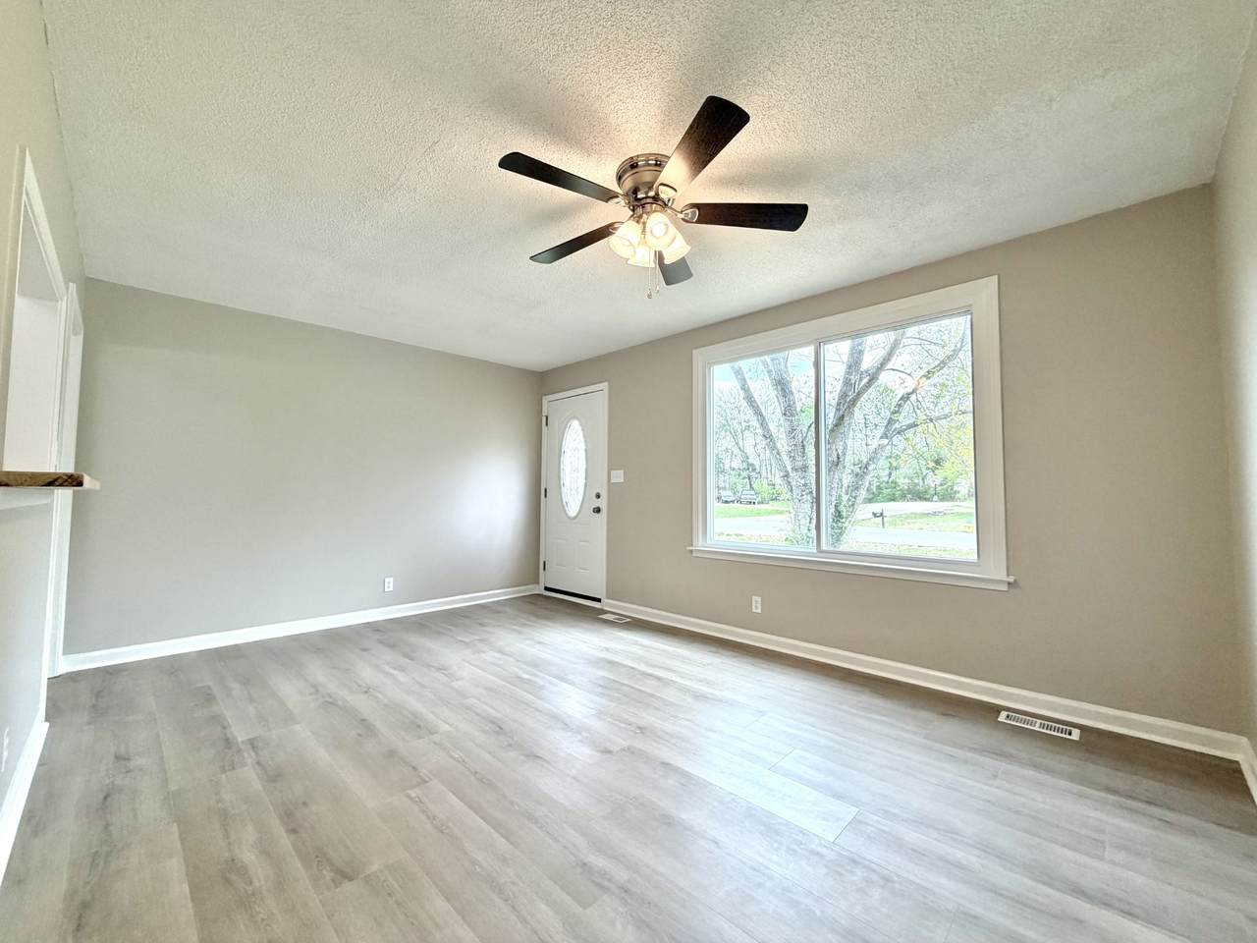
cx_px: 628
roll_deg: +0.0
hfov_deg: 102.1
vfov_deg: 85.7
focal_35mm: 14
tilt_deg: +2.2
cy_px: 472
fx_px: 508
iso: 125
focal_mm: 2.22
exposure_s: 1/120
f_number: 2.2
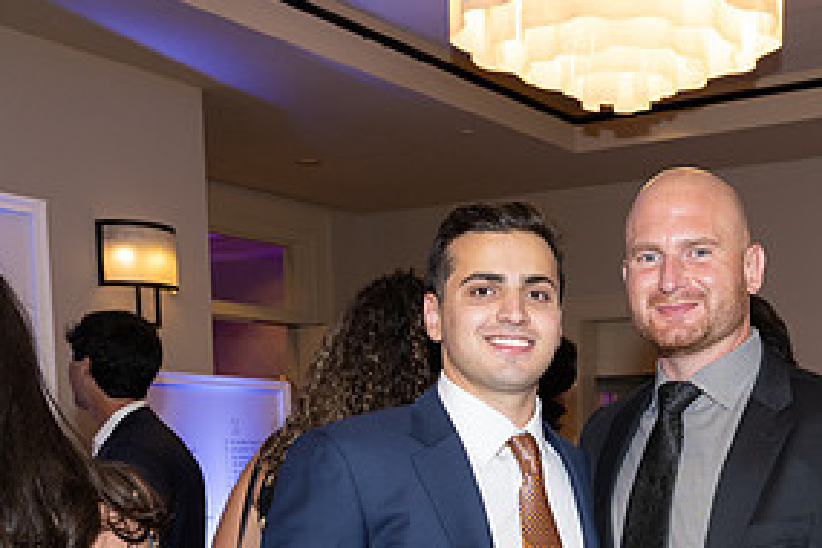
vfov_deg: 23.2
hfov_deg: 34.4
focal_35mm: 56
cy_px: 552
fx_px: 1279
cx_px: 669
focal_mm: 27.5
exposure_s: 1/100
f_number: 5.6
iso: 800
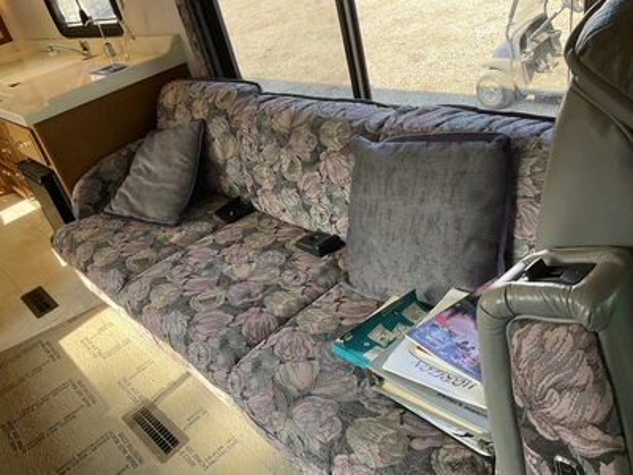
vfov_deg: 48.2
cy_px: 238
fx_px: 530
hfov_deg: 61.7
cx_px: 316
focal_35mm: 29
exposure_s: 1/122
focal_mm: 3
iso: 50
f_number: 1.8
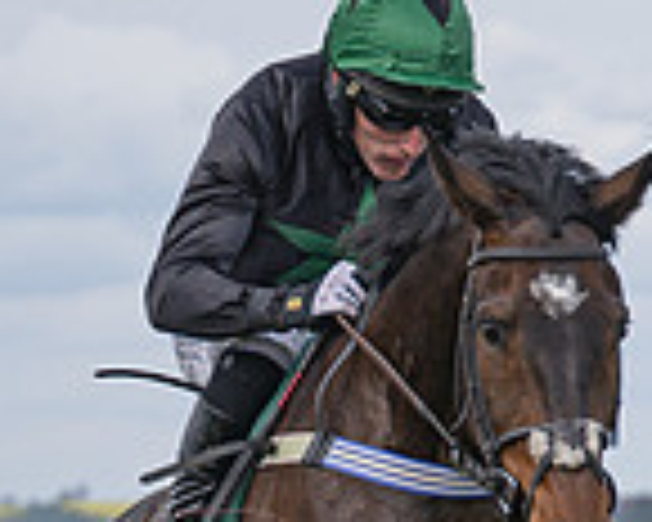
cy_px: 652
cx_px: 497
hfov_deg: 4.2
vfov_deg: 3.4
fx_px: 8857
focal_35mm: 459
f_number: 2.8
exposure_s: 1/2000
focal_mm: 70
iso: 200
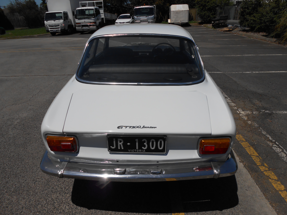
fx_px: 216
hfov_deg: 67.3
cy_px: 108
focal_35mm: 26
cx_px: 144
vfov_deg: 53.1
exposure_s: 1/500
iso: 80
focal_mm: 4.6
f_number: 11.5
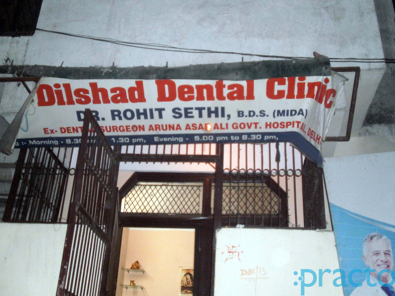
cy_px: 148
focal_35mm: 37
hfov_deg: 50.1
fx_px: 422
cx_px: 198
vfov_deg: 38.7
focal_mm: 6.51
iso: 100
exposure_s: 1/320
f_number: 3.1
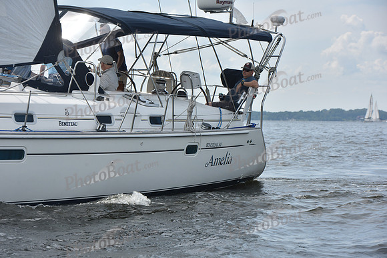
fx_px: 1312
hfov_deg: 16.8
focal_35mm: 122
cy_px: 129
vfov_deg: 11.2
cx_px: 194
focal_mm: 122
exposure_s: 1/1250
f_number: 8
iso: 320
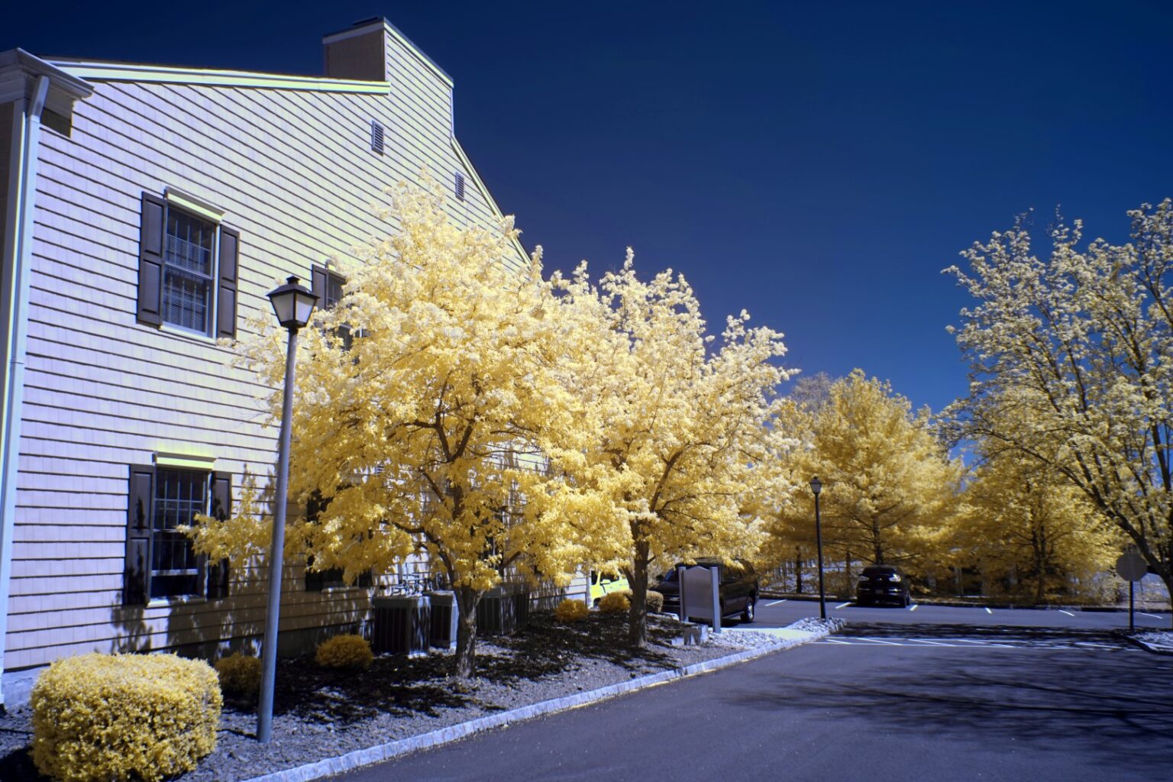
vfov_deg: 45.0
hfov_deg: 63.7
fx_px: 945
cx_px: 586
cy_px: 391
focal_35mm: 29
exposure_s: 1/60
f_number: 10
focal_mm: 29
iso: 50
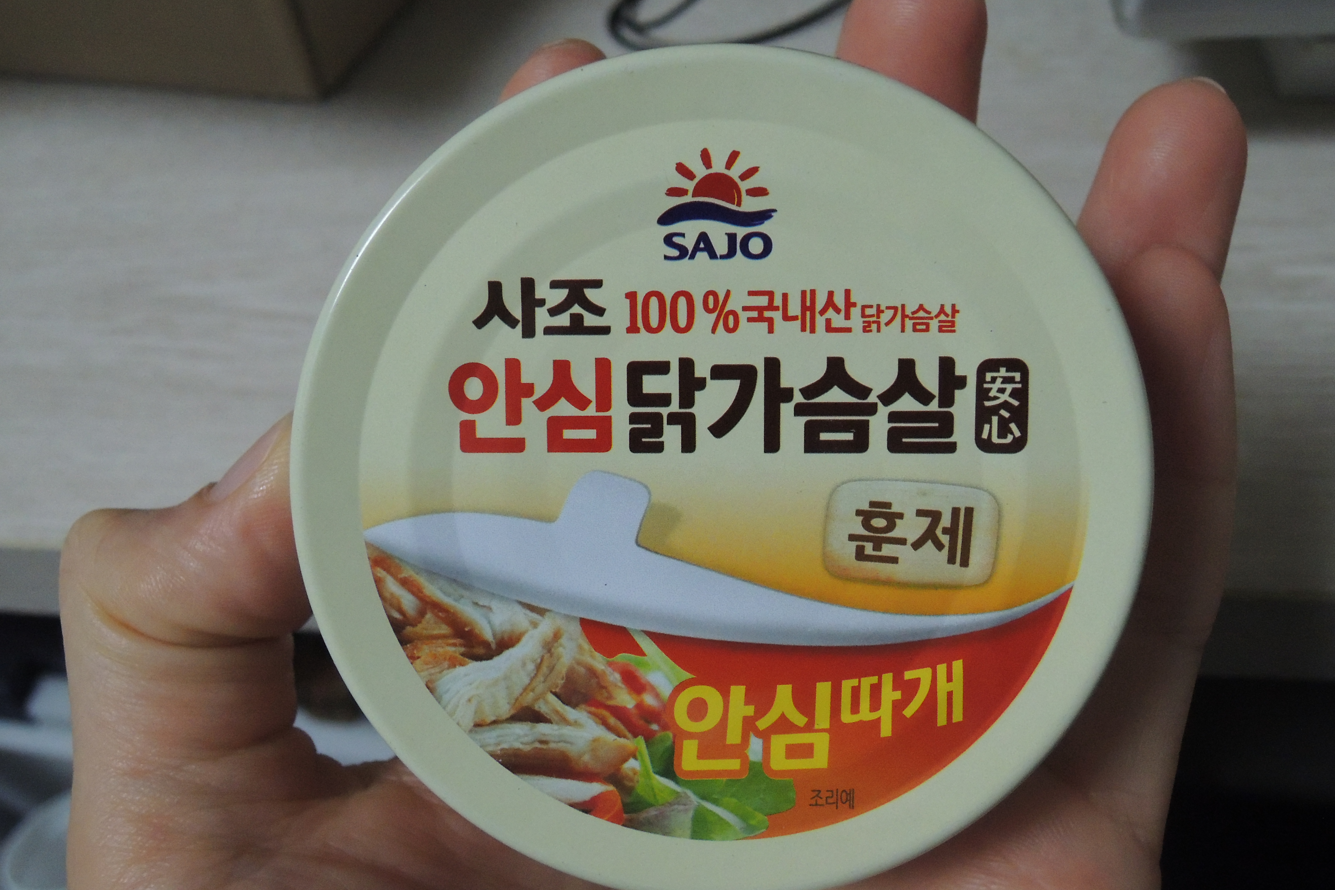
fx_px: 1224
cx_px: 671
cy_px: 467
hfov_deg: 57.2
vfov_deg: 40.0
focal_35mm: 33
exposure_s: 1/200
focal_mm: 5.5
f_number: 3
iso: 800
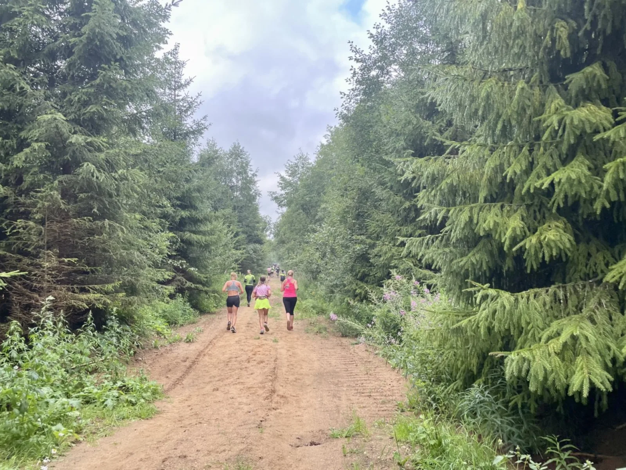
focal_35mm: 26
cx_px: 313
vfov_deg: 53.1
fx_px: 470
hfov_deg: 67.3
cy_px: 235
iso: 32
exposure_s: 1/355
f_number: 1.6
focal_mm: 4.2
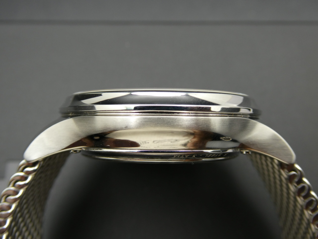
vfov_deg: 40.7
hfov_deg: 52.6
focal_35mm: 35
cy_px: 120
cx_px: 159
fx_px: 322
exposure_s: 1/80
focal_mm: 6.3
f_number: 3.7
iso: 160
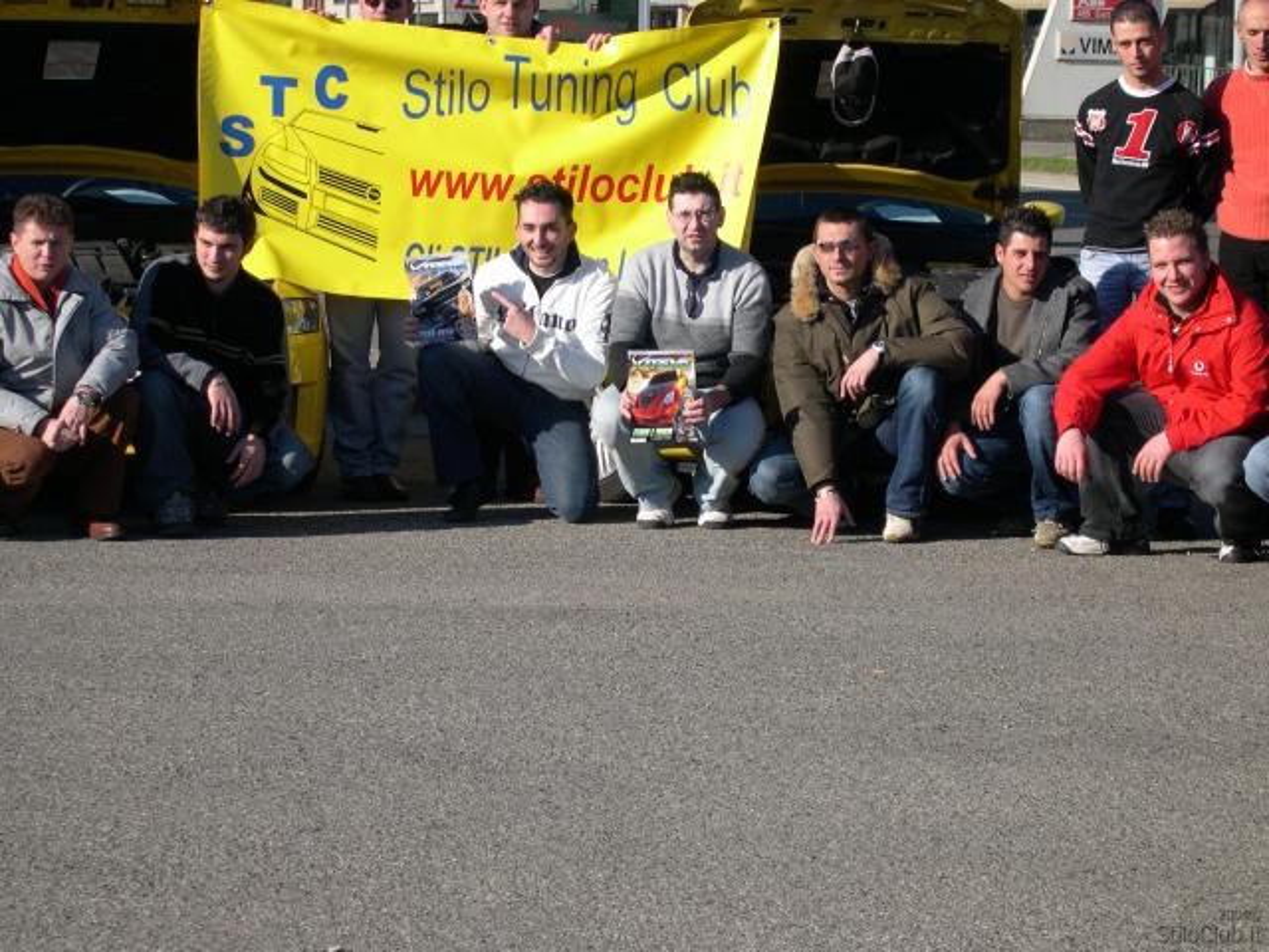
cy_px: 476
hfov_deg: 17.3
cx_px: 634
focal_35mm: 114
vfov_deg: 13.0
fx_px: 4179
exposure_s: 1/447
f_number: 4.9
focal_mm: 24
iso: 100
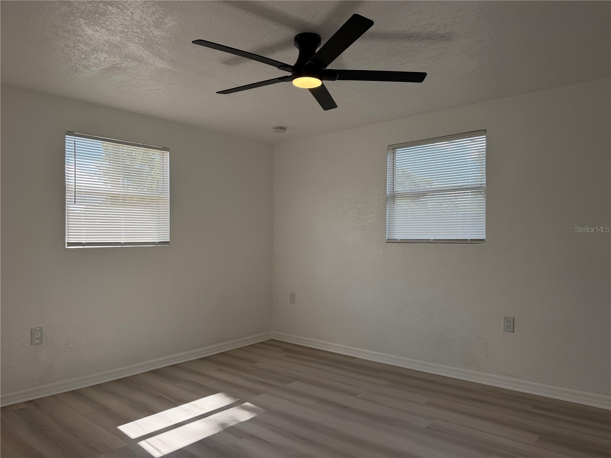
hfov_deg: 71.6
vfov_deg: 56.8
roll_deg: +0.7
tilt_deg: +0.4
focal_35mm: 24
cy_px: 229
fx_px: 424
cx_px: 306
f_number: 1.78
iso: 100
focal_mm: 6.76
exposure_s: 1/920
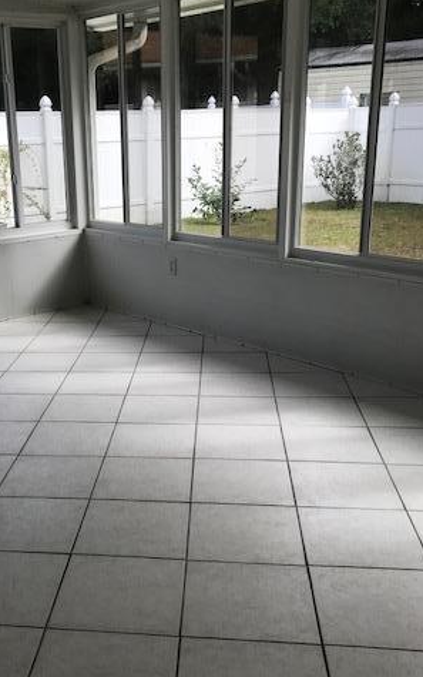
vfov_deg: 49.1
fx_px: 738
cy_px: 382
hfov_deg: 31.5
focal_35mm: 40
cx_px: 110
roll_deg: +3.0
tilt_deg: -20.5
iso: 20
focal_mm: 3.99
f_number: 1.8
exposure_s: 1/665
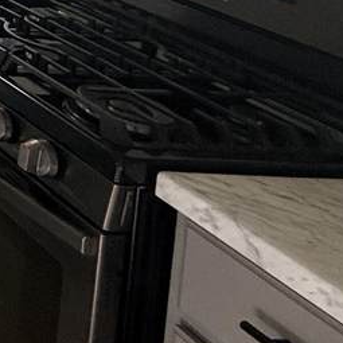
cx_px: -499
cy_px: -226
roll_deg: -2.4
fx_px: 695
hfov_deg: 14.8
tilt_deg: -3.2
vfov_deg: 21.3
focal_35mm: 62
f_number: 2.2
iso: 80
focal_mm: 2.22
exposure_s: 1/120
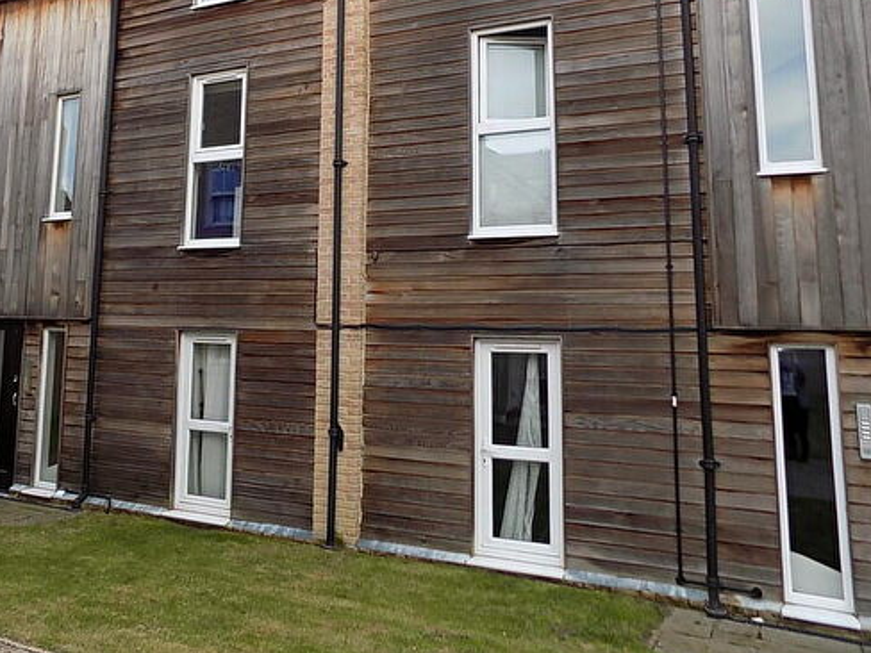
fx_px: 830
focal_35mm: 33
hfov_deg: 54.4
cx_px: 300
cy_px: 213
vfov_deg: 42.3
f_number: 3.1
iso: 80
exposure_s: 1/160
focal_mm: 4
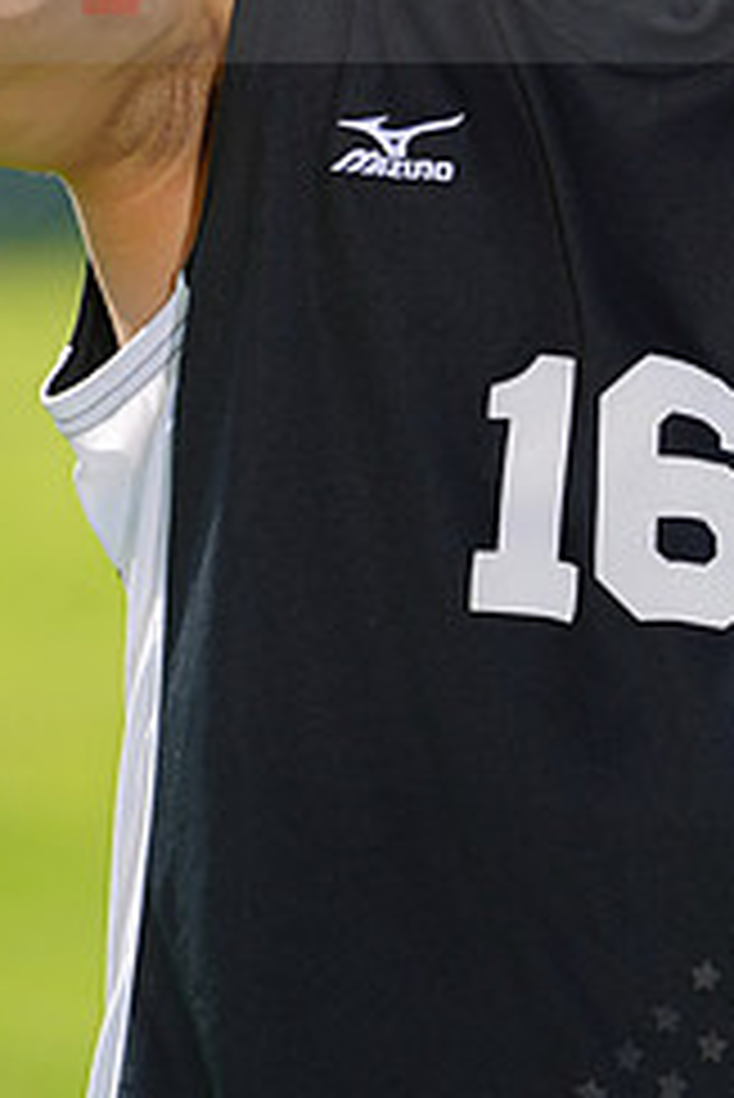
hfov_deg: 1.5
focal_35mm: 949
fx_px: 28980
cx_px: 556
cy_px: -81
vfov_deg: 2.2
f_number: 6.3
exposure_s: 1/200
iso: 64
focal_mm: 400
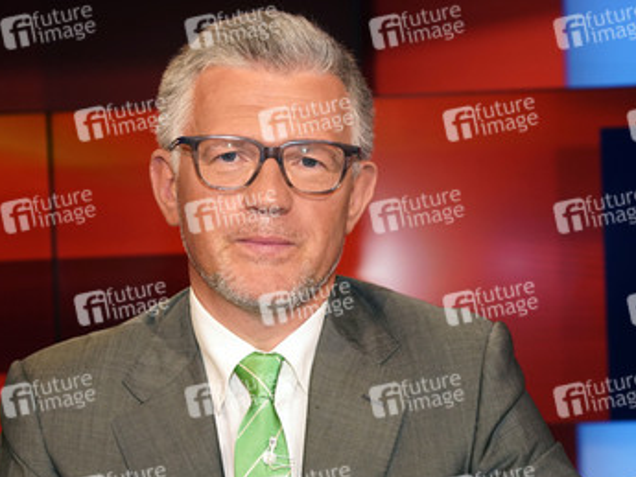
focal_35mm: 59
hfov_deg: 32.6
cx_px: 257
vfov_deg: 24.8
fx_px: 1084
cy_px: 258
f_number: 4.5
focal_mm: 47
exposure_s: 1/160
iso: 1600
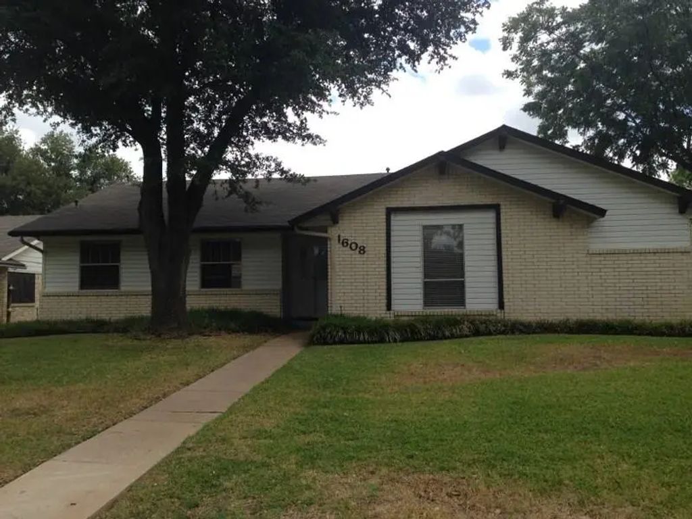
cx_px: 346
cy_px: 260
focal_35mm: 33
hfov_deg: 55.4
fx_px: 660
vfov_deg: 42.9
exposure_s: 1/968
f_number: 2.4
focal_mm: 4.12
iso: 50
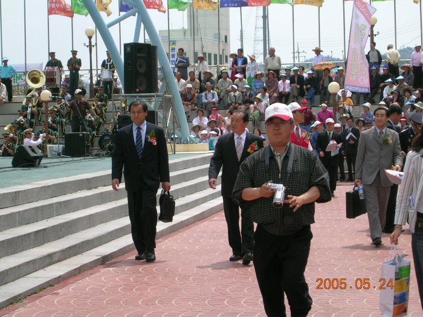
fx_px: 1283
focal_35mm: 105
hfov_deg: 18.7
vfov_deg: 14.1
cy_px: 158
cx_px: 212
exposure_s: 1/382
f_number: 4.9
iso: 50
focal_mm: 16.2
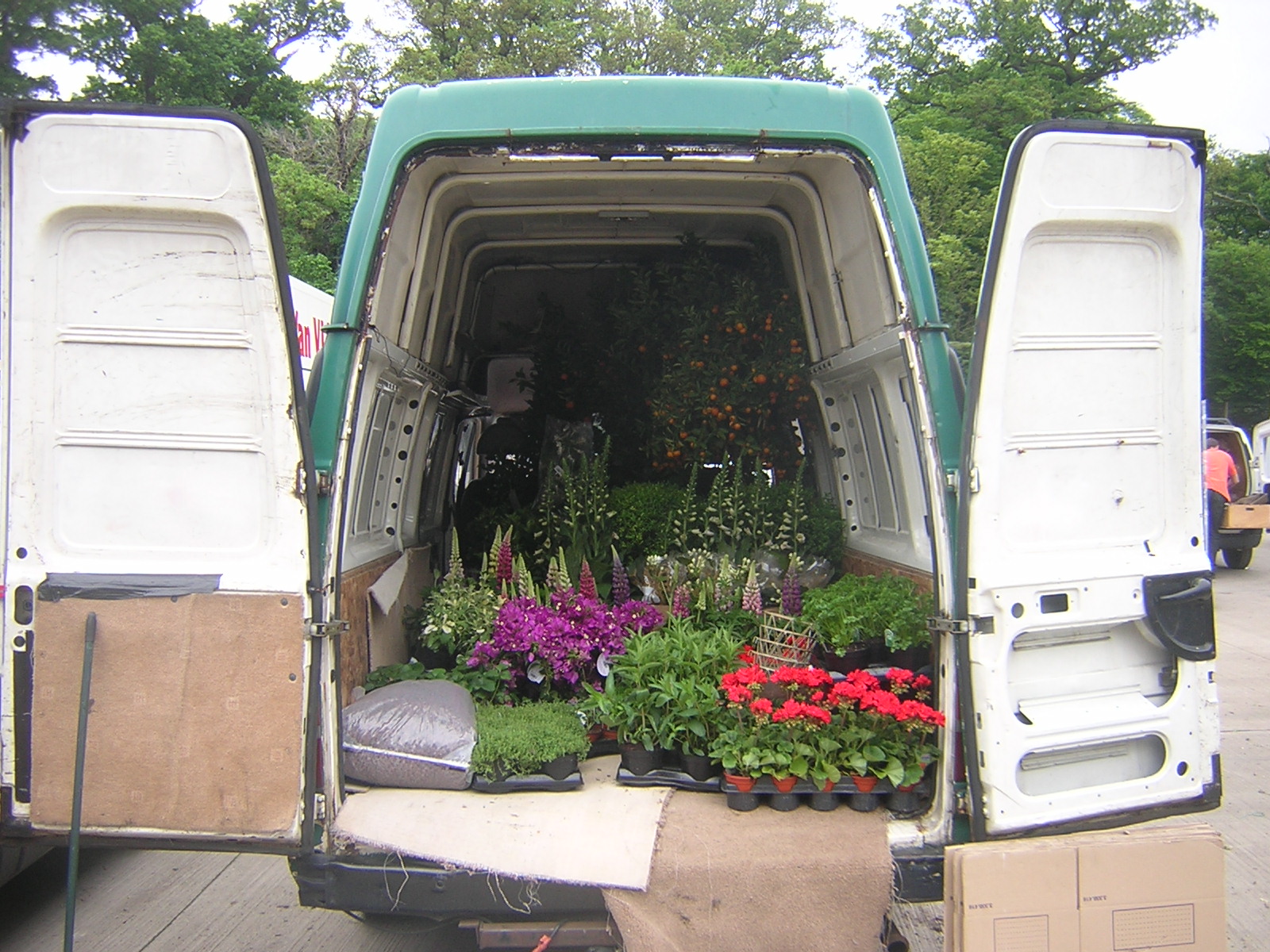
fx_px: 1321
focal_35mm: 36
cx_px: 635
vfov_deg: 39.7
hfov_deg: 51.4
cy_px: 476
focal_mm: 4.7
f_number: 2.6
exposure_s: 1/130
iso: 100
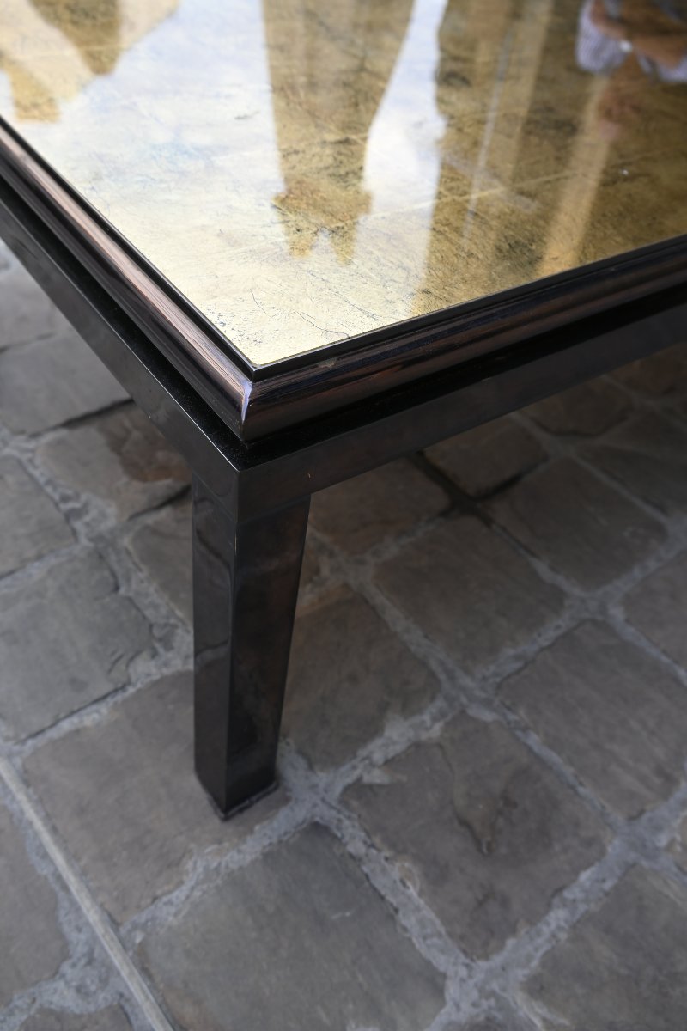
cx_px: 344
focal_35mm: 29
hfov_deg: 44.6
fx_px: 837
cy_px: 516
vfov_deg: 63.2
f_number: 5
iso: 200
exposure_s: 1/250
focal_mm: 19.5
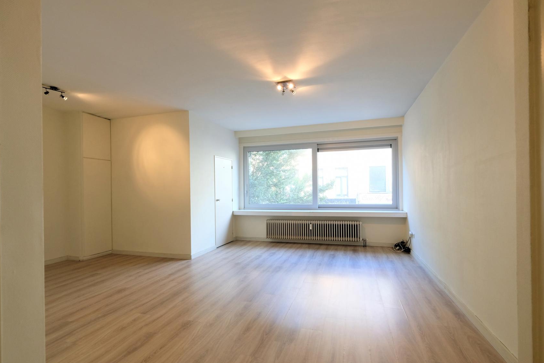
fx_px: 242
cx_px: 283
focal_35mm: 16
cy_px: 189
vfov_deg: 73.7
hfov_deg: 96.7
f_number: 4
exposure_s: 1/85
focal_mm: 10
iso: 800
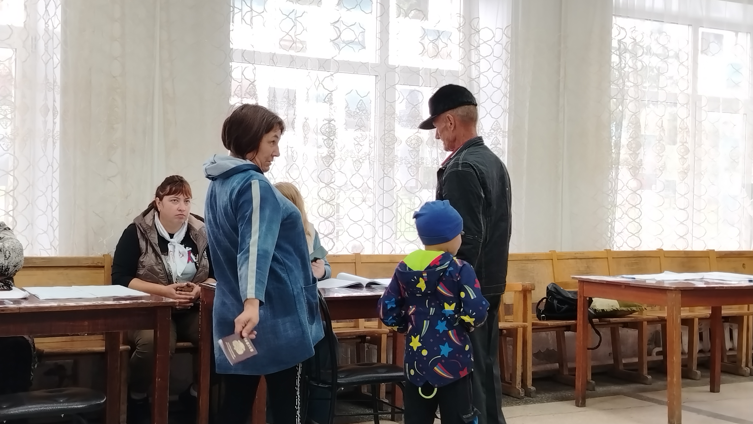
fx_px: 1018
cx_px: 374
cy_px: 216
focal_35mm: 51
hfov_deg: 40.6
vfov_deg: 23.5
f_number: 1.75
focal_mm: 5.25
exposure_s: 1/50
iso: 338
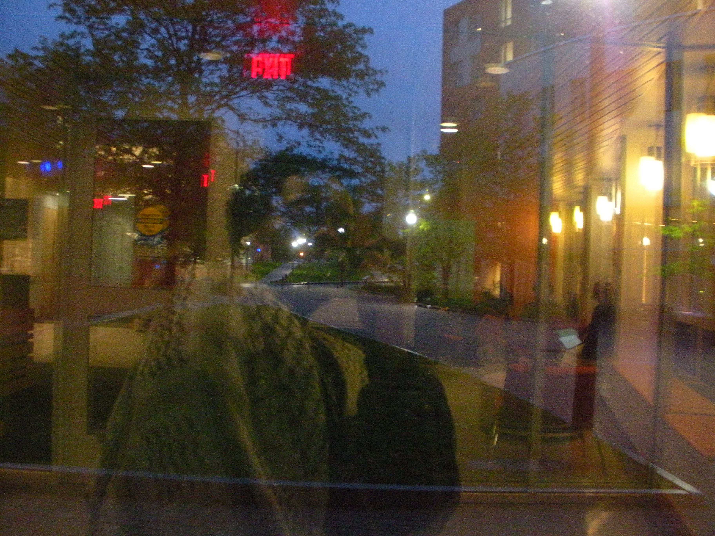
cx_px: 358
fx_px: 744
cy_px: 268
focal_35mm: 36
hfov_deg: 51.4
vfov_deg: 39.7
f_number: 3.5
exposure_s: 1/8
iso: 601
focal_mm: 6.3
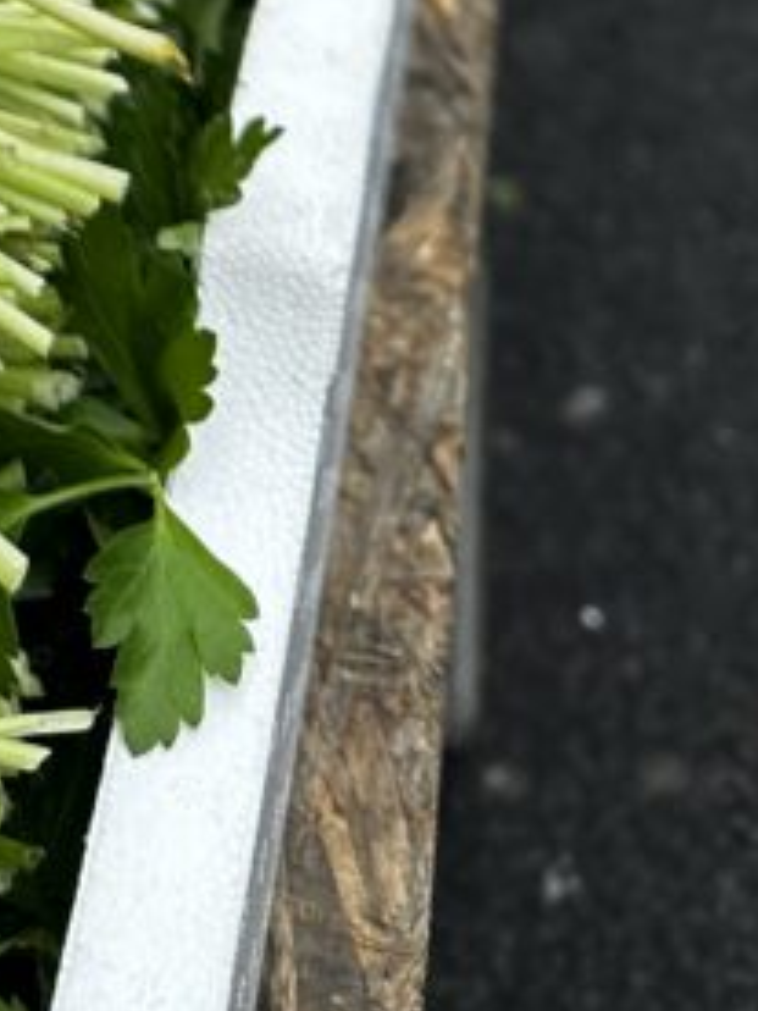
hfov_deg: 14.4
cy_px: -832
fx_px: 2598
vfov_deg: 17.6
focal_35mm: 89
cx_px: -644
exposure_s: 1/226
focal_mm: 6.86
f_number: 1.78
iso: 64
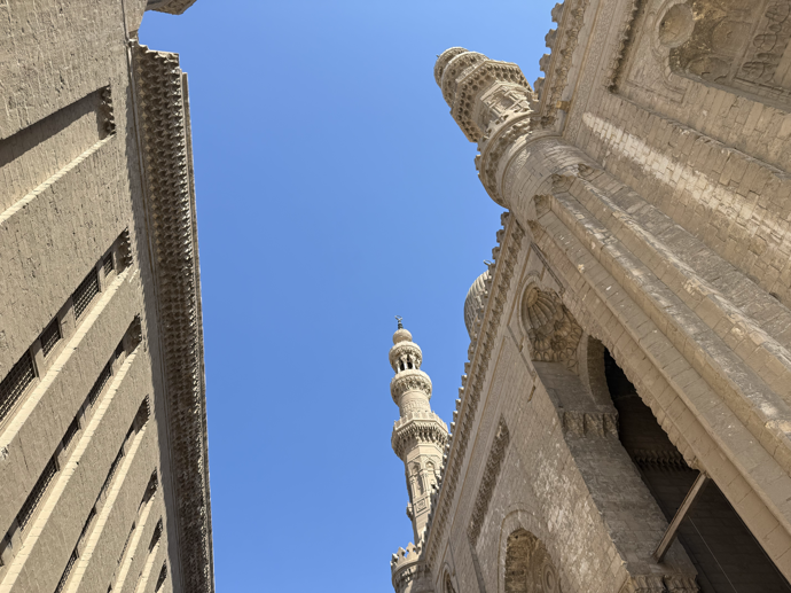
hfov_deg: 71.6
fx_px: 548
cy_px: 296
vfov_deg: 56.8
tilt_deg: +57.9
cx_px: 396
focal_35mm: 24
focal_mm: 6.76
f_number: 1.78
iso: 100
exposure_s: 1/1292
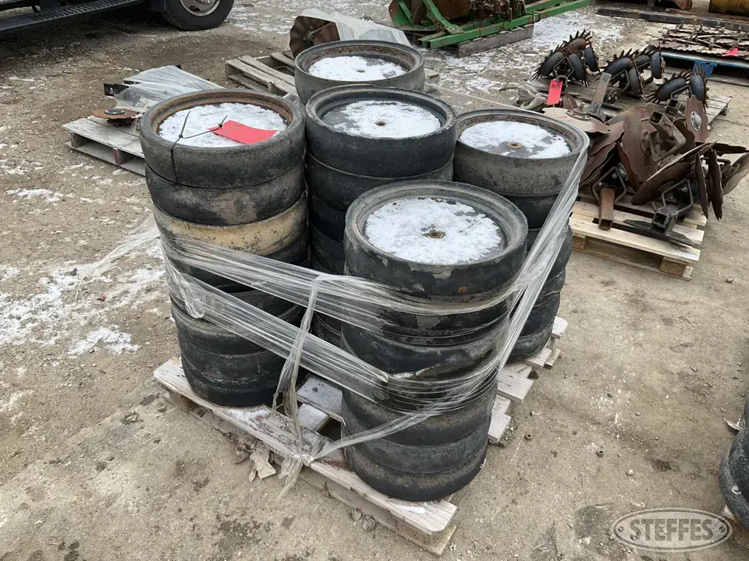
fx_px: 627
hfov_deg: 61.7
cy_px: 280
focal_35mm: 29
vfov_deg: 48.2
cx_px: 374
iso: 20
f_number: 1.8
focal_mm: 3
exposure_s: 1/225
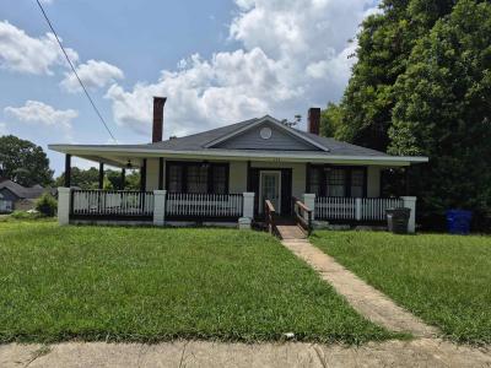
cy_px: 184
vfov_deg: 58.9
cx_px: 246
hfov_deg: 73.9
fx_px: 326
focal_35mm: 23
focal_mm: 5.4
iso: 64
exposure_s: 1/7696
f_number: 1.8
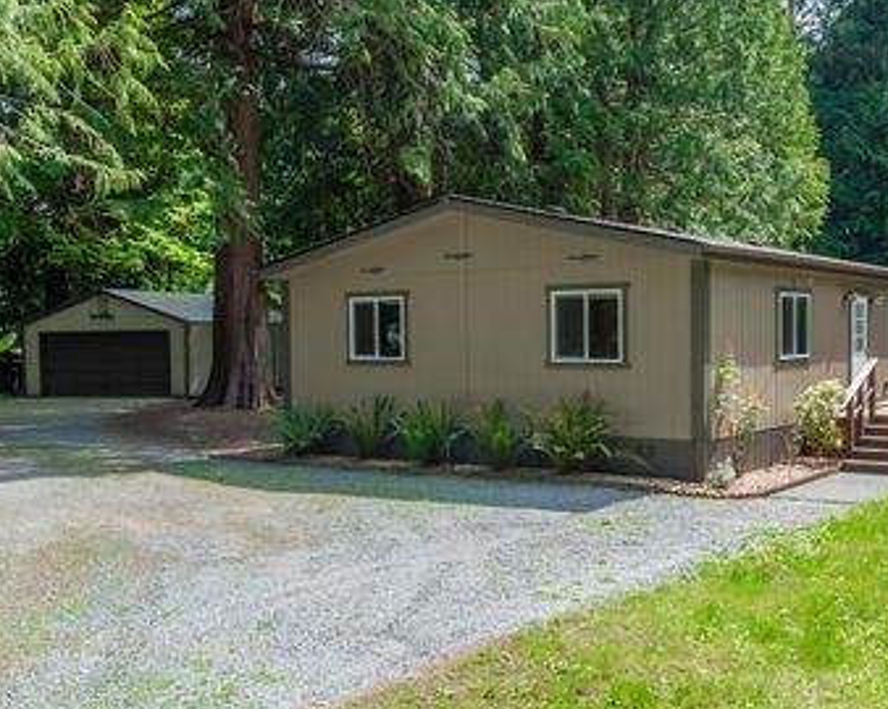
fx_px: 657
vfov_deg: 56.7
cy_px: 370
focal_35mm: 25
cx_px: 483
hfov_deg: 68.0
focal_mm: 18
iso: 80
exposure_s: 1/50
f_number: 7.1
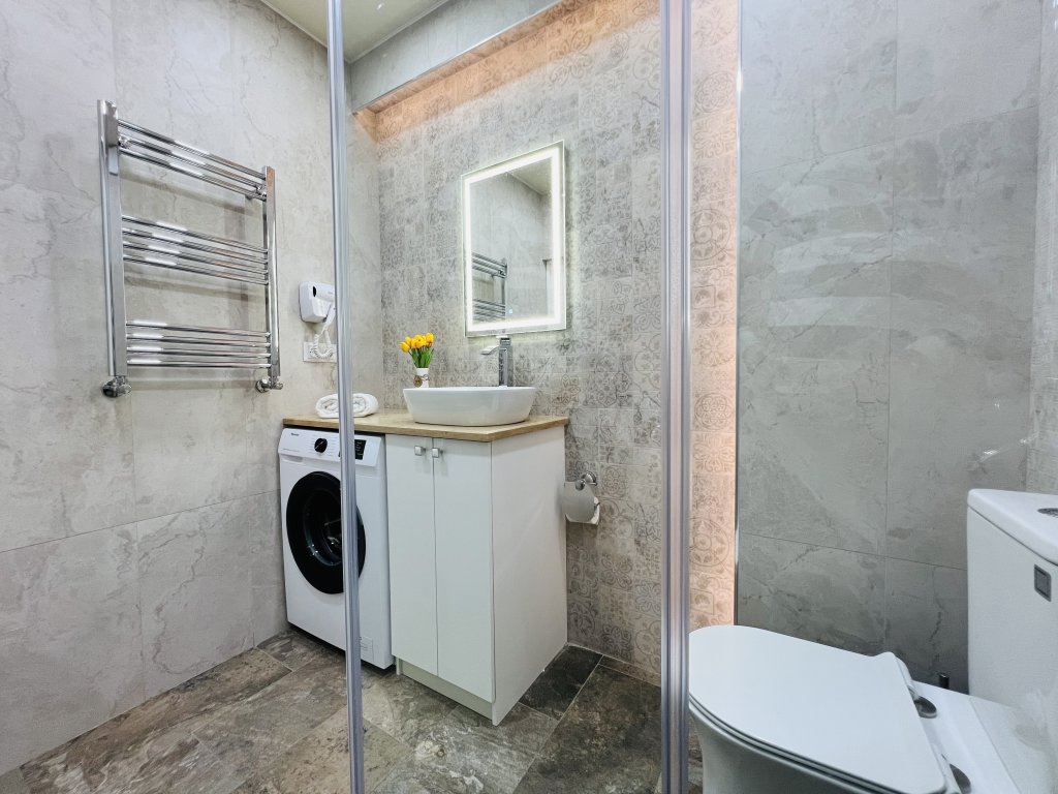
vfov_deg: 89.9
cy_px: 397
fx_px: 397
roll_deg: +0.6
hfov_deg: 106.2
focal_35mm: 13
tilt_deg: -2.3
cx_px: 529
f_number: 1.8
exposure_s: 1/100
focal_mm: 1.57
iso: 125
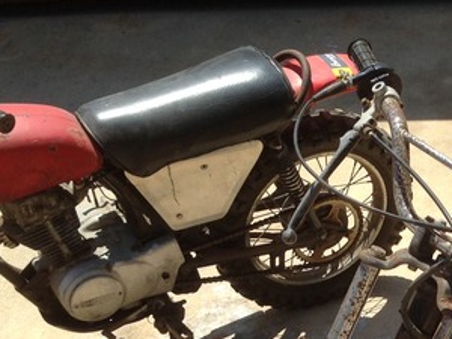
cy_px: 401
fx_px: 1149
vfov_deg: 16.2
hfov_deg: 21.3
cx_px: 482
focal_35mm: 88
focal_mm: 4.12
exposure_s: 1/1466
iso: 50
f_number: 2.4
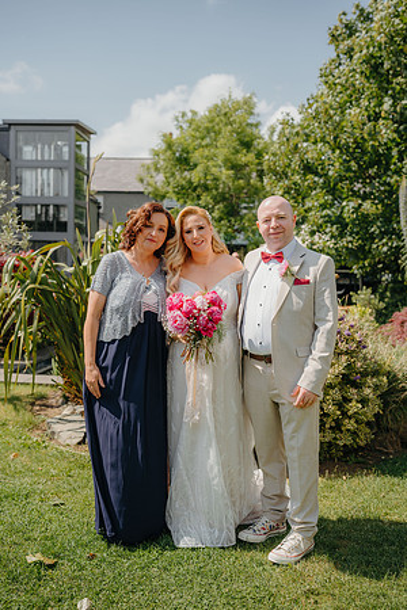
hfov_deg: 37.9
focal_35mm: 35
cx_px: 204
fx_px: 593
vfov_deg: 54.4
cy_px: 305
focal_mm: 35
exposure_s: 1/1250
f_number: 2.8
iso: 100
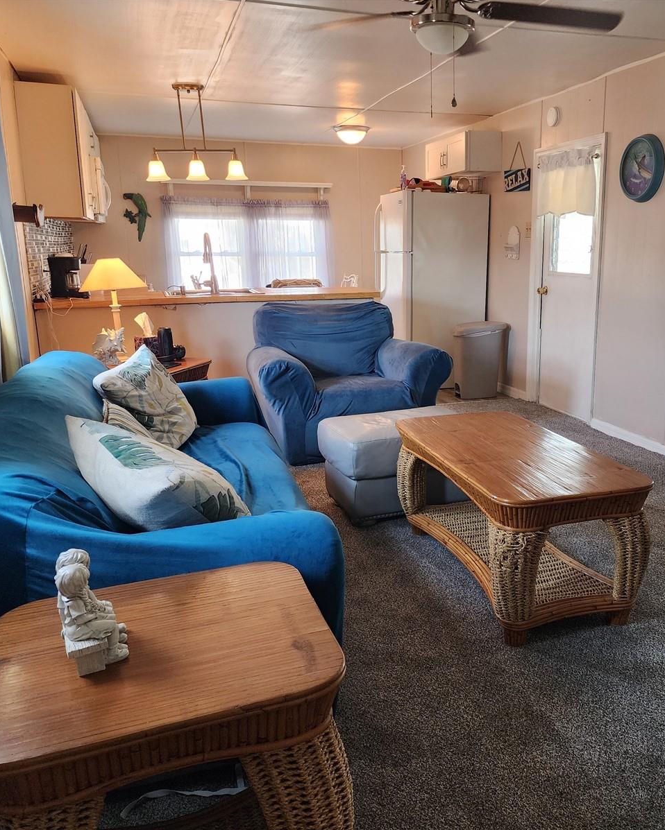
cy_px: 415
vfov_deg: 58.8
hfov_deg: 47.9
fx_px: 738
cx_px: 430
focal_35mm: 30
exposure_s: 1/120
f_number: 1.8
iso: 500
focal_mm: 6.4
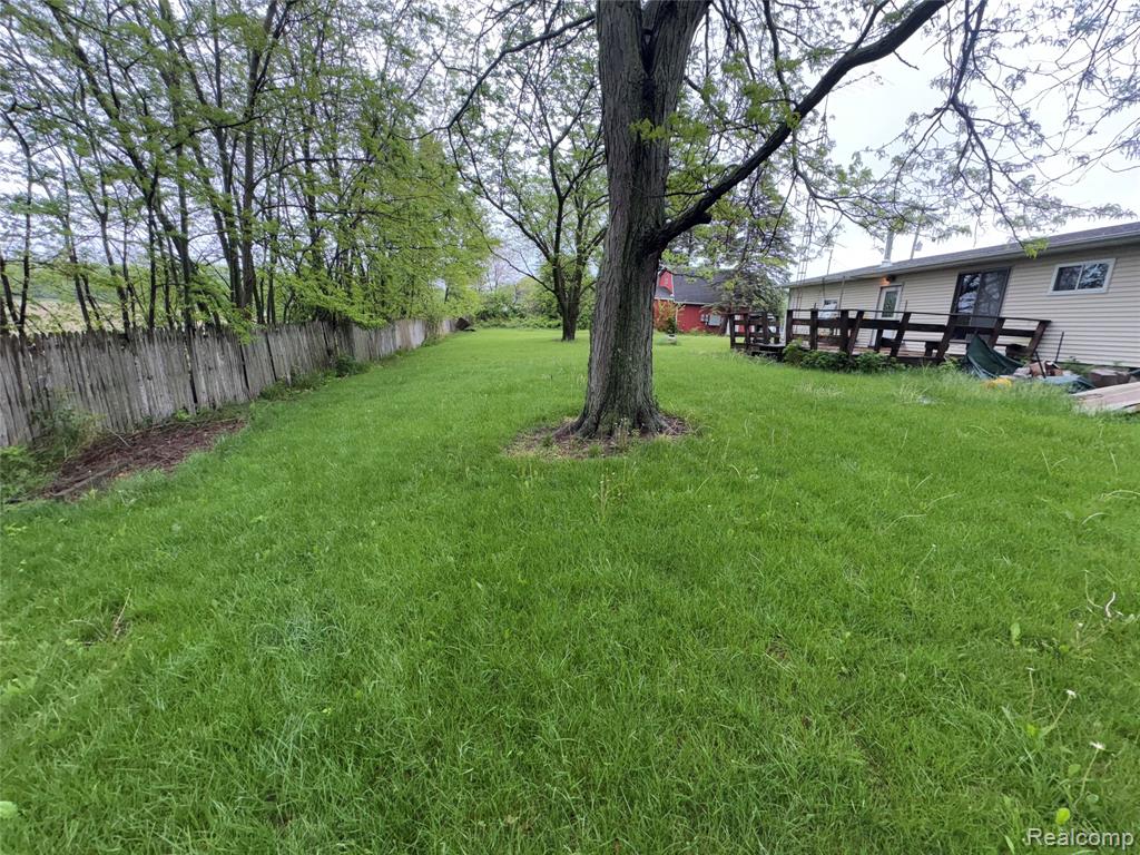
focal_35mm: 14
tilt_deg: -13.4
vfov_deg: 85.7
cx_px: 570
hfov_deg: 102.1
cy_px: 428
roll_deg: -1.5
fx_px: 461
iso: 32
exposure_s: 1/139
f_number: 2.2
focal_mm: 2.22
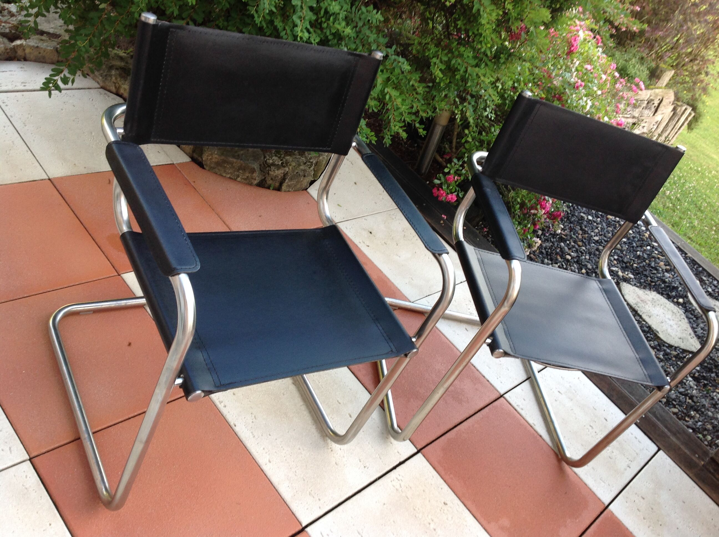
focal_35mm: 35
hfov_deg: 52.7
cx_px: 360
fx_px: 726
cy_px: 268
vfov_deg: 40.6
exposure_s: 1/33
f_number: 2.4
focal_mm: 4.28
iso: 64
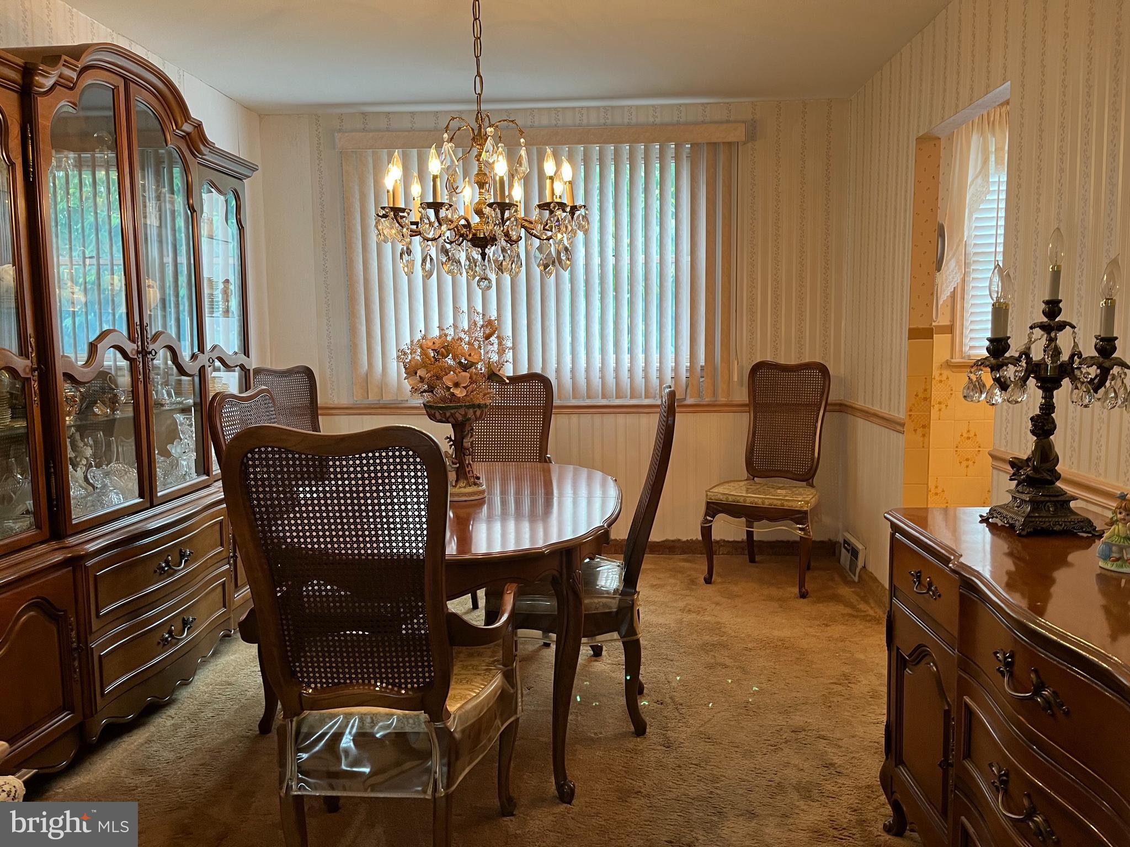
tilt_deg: -6.7
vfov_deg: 53.1
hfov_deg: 67.3
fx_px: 849
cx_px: 565
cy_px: 424
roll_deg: +0.9
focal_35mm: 26
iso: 125
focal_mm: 5.1
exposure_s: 1/60
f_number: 1.6
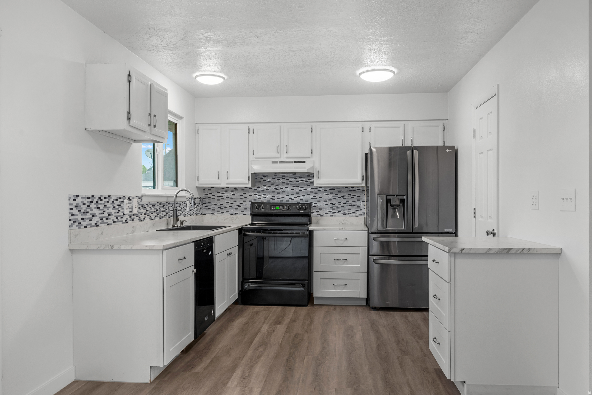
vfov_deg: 48.0
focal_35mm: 27
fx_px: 444
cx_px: 296
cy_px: 198
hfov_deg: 67.4
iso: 500
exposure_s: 1/2.5
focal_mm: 27
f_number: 8
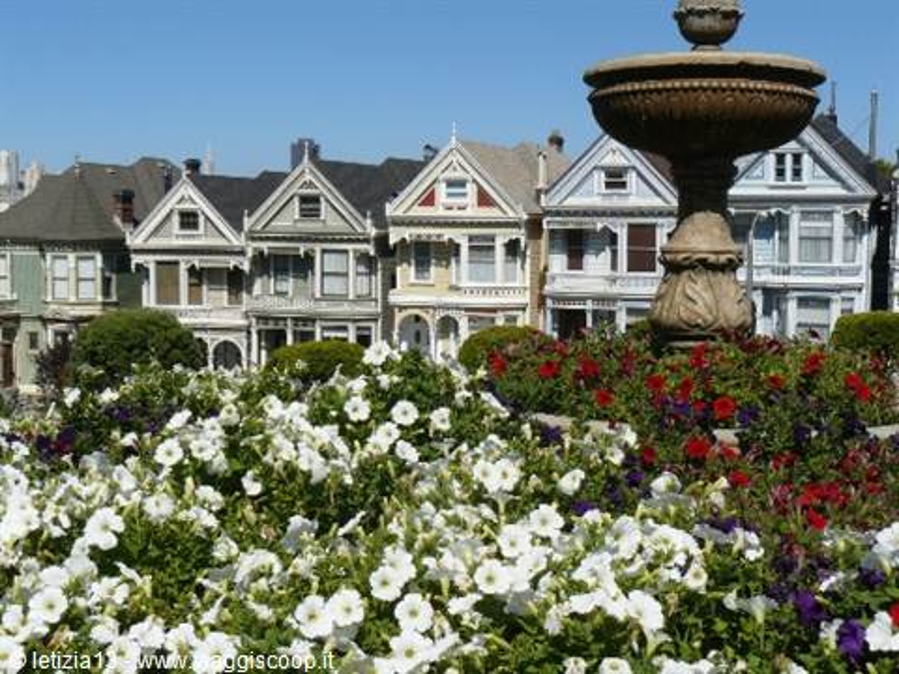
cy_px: 337
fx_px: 1402
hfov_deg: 35.5
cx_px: 450
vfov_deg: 27.0
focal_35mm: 54
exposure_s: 1/500
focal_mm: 9.1
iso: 100
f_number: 7.1
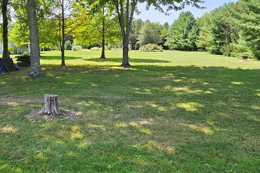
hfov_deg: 66.1
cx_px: 93
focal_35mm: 27
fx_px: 195
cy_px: 78
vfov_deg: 47.9
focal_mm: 2.2
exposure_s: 1/476
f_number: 2.2
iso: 50
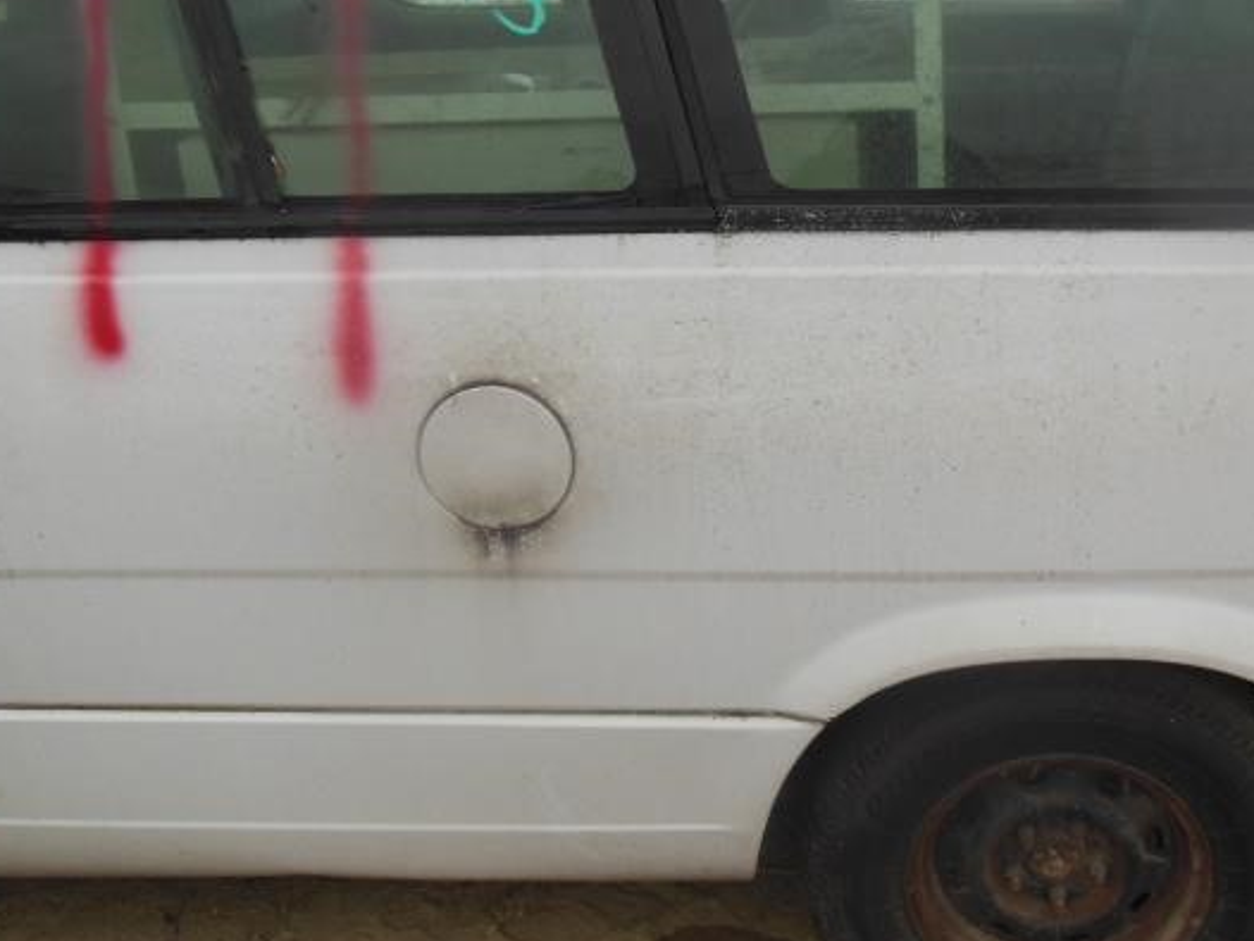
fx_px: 1377
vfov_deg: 37.4
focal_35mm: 38
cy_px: 331
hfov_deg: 48.1
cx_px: 846
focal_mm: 4.5
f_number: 3.2
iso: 125
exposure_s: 1/250
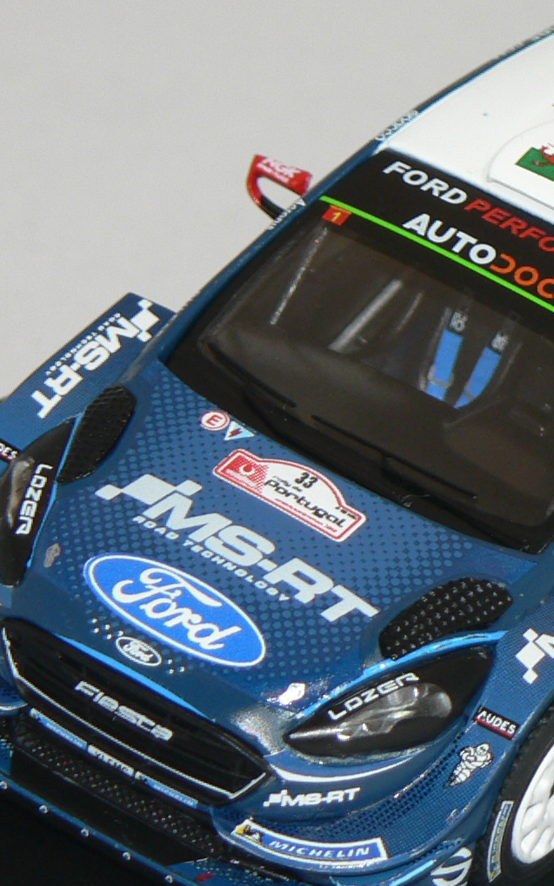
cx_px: 521
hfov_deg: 3.8
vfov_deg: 6.1
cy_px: 420
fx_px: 8363
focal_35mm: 346
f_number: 3.2
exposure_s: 1/60
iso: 80
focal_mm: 21.6
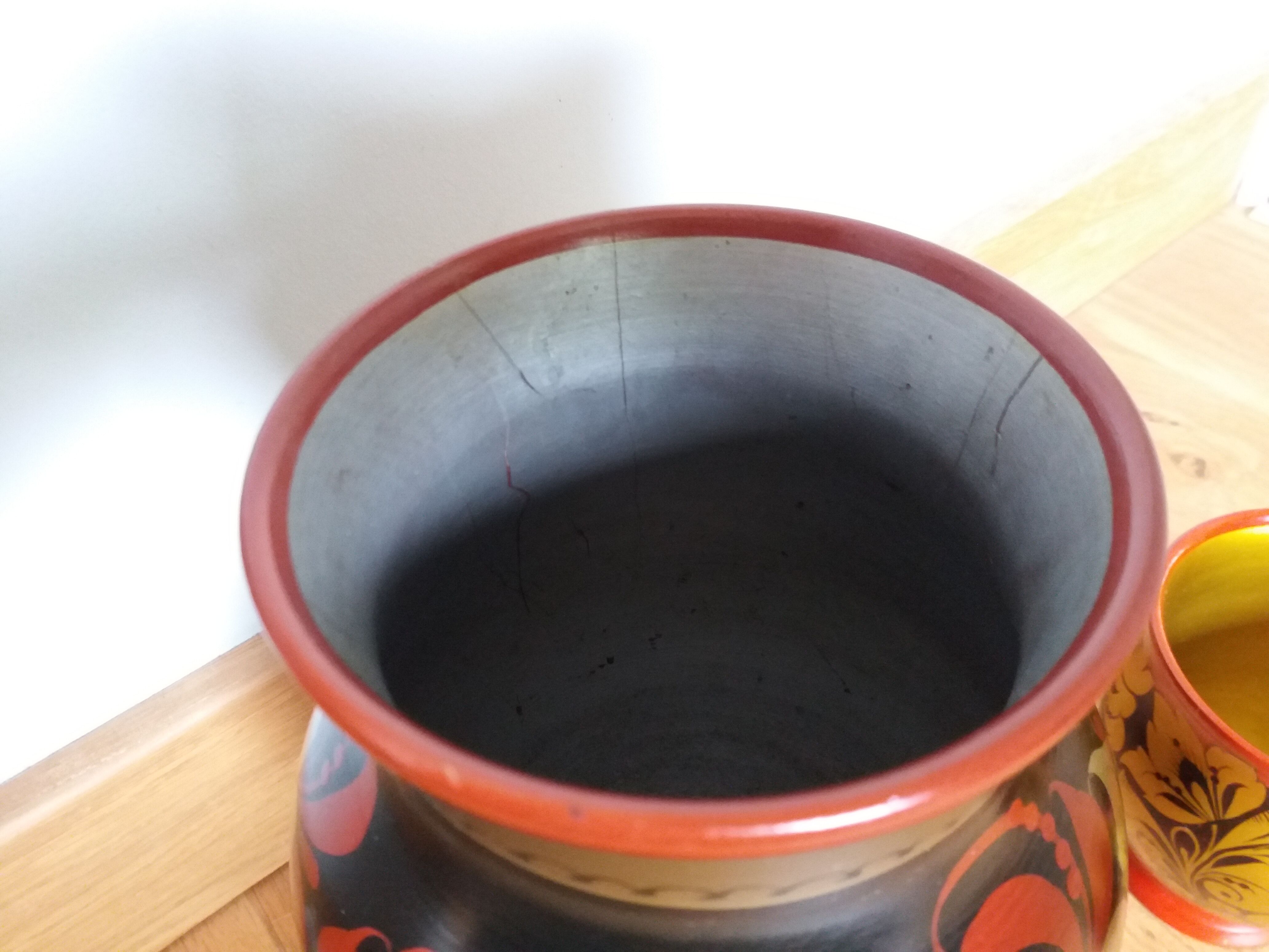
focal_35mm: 28
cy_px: 476
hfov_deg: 63.4
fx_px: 1026
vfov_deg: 49.7
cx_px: 634
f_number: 1.9
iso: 400
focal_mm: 3.7
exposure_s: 1/17
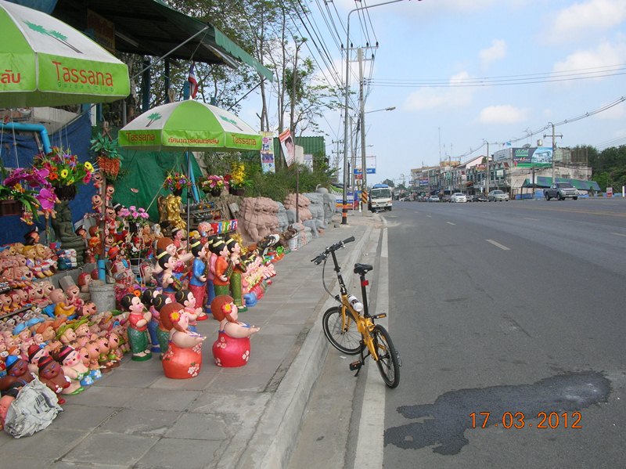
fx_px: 633
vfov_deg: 40.7
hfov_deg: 52.7
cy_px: 234
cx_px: 313
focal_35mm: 35
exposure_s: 1/171
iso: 50
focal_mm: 5.8
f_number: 5.6
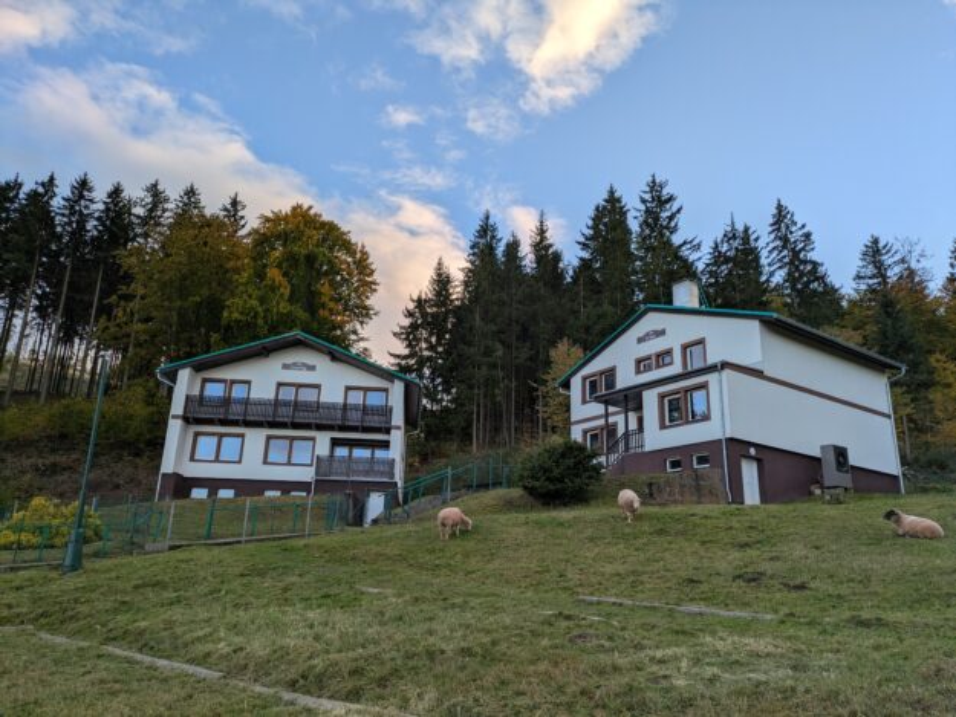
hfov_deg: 69.4
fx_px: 691
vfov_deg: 54.9
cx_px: 478
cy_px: 358
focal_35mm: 25
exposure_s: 1/718
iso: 51
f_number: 1.89
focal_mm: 5.43
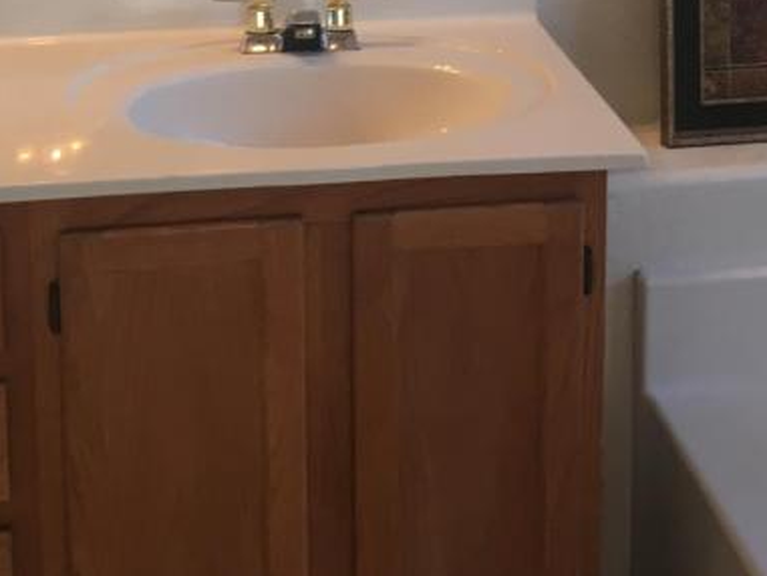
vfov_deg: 17.9
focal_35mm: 78
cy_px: -141
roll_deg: -0.3
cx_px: 415
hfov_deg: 25.0
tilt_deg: -7.9
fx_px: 1729
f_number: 2.2
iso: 50
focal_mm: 4.15
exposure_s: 1/30
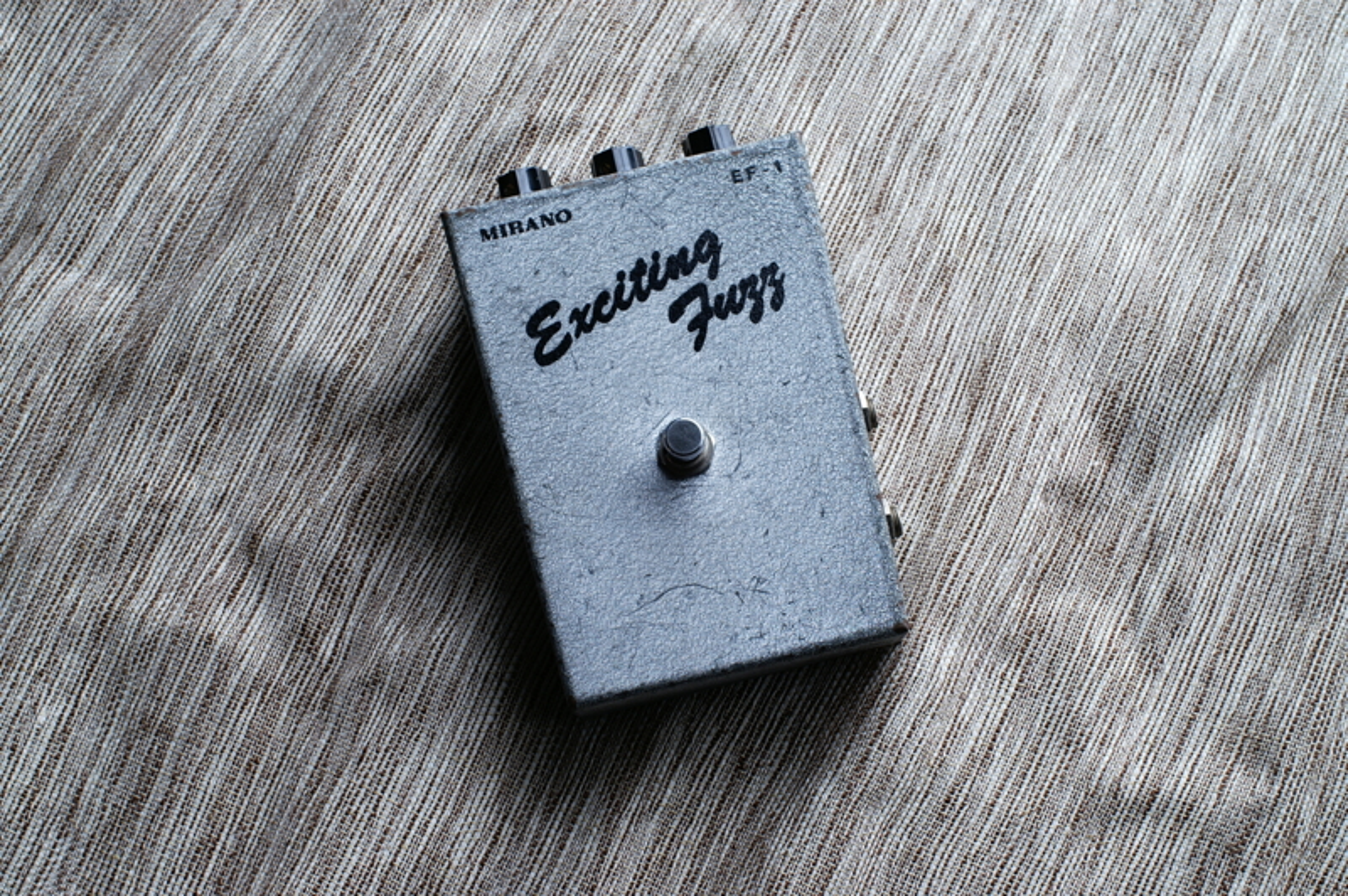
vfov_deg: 25.7
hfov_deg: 37.9
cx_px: 674
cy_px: 448
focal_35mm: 52
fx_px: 1964
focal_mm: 35
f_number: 10
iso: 100
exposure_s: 1/1.25
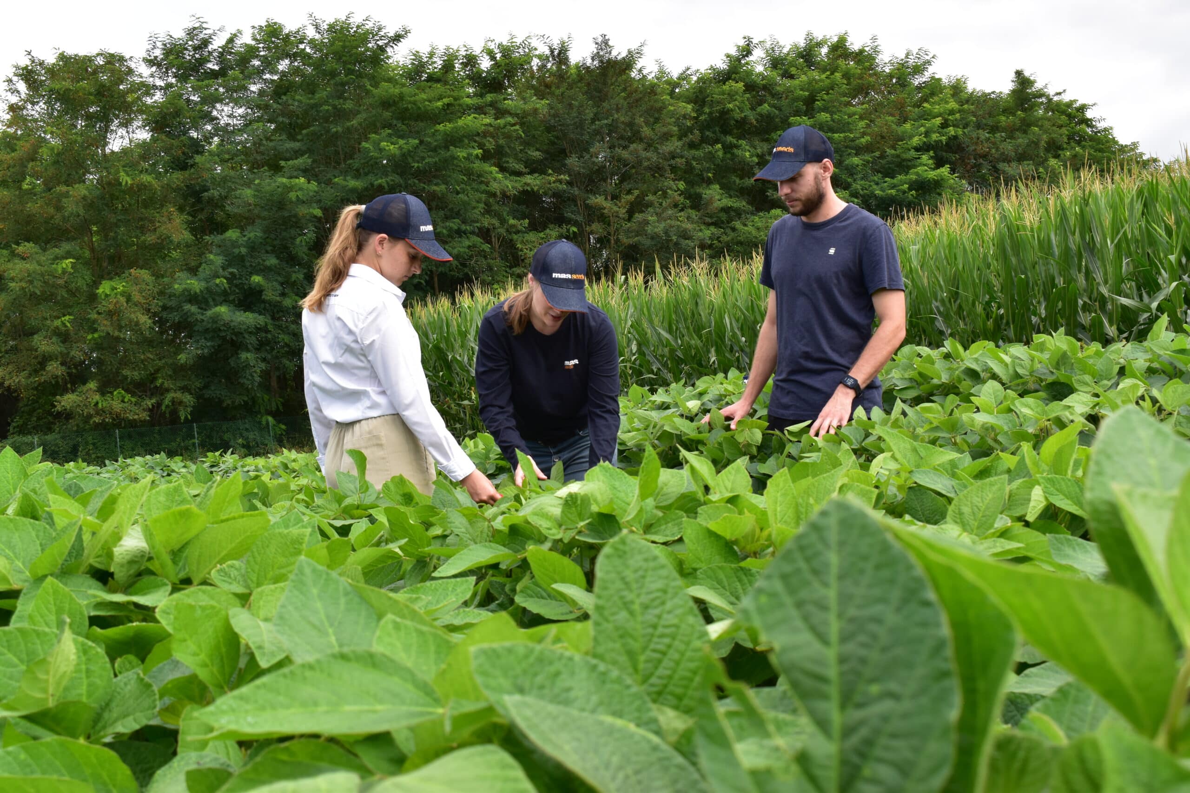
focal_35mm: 44
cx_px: 595
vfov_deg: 30.9
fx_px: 1438
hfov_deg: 45.0
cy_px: 396
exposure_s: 1/250
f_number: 10
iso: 400
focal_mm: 29
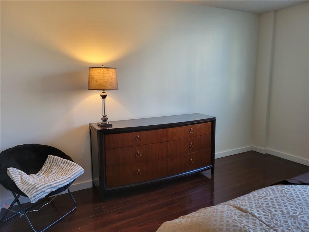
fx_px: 232
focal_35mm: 26
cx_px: 154
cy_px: 116
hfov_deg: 67.3
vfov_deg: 53.1
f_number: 1.8
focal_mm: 5.4
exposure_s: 1/119
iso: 250
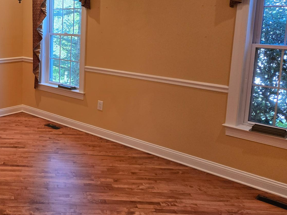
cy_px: 67
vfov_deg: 34.0
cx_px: 38
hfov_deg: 41.8
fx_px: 348
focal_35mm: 42
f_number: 1.8
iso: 125
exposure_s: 1/120
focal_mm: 5.4
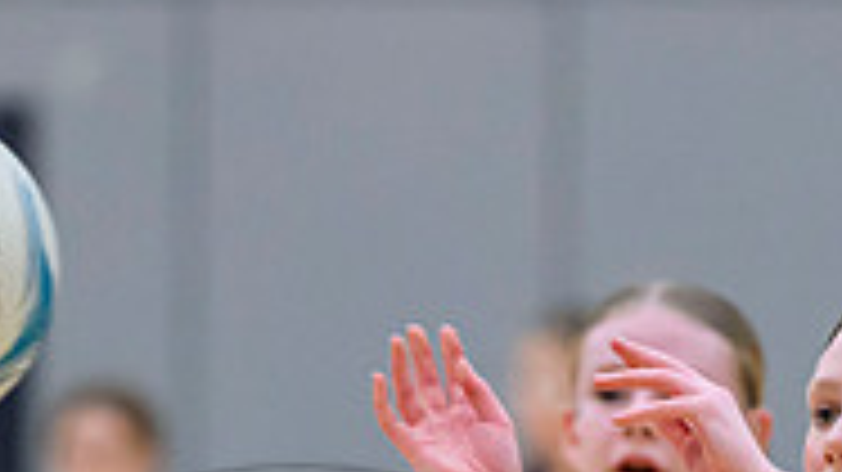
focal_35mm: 793
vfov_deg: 1.5
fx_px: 17697
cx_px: 638
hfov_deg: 2.7
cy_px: 869
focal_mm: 200
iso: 6400
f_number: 3.5
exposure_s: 1/800
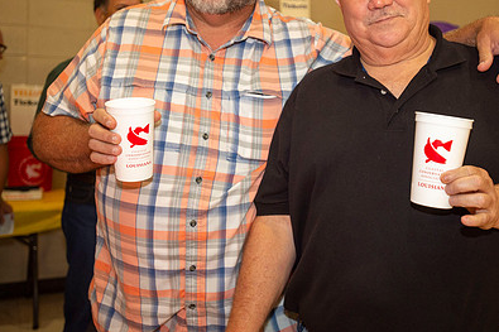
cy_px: 102
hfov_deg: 41.7
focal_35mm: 47
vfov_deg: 28.4
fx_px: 651
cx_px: 298
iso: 1250
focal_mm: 32
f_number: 2.8
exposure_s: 1/100
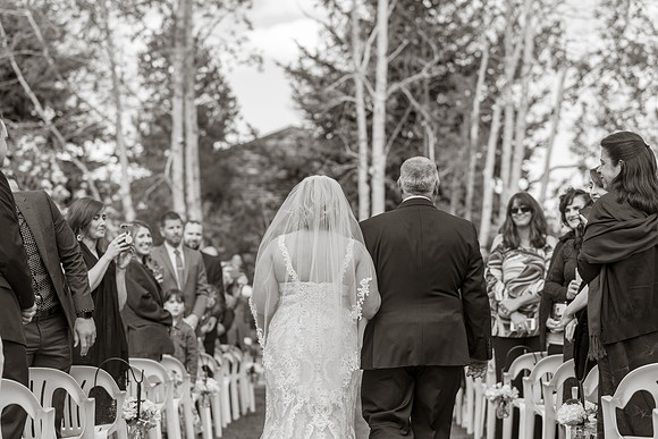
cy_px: 220
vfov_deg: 16.1
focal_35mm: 85
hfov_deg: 23.9
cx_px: 329
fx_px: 1554
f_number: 2.8
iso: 100
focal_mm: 85
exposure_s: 1/500
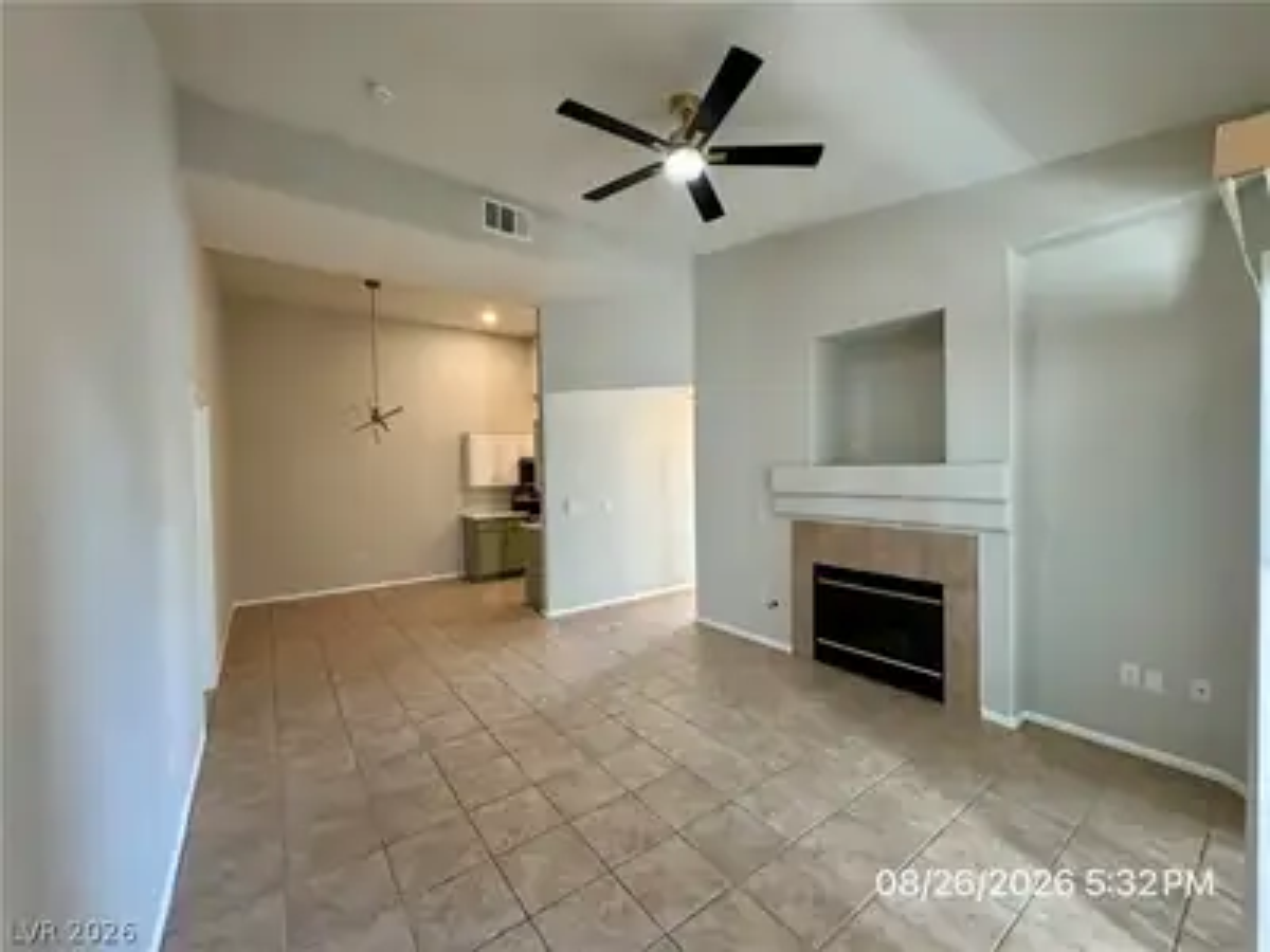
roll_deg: +0.5
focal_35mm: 14
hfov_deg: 102.1
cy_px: 476
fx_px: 514
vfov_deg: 85.7
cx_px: 635
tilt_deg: -1.7
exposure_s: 1/120
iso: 250
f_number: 2.2
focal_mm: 2.22
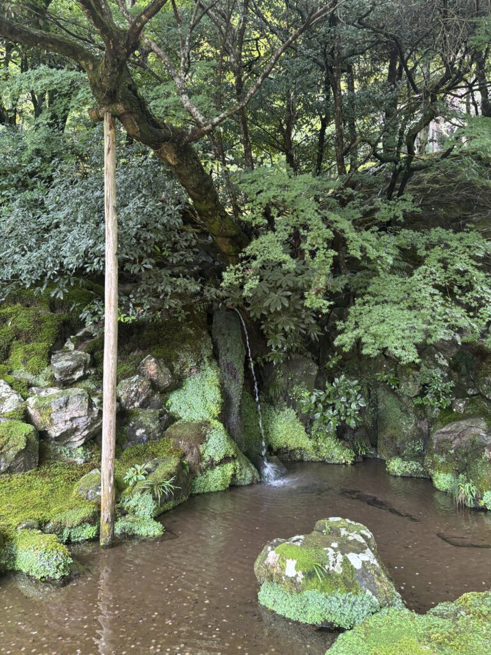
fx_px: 492
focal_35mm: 26
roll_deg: -2.2
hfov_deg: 53.1
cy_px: 328
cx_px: 246
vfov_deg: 67.3
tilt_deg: +0.6
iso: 125
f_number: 1.6
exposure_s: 1/63
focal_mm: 5.96
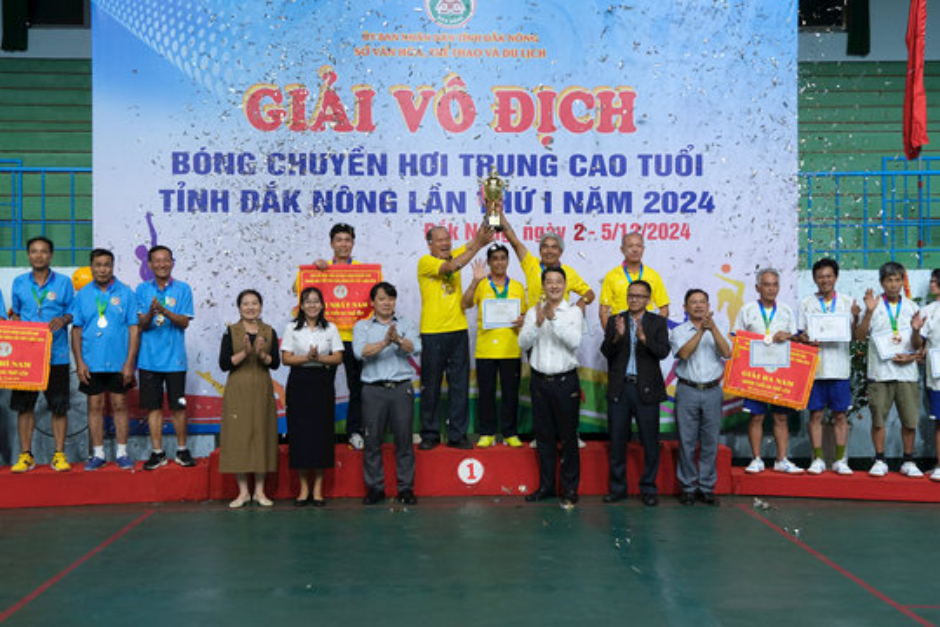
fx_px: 914
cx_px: 470
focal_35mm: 35
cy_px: 314
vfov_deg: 37.9
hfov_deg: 54.4
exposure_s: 1/100
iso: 1250
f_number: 4
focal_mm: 23.5
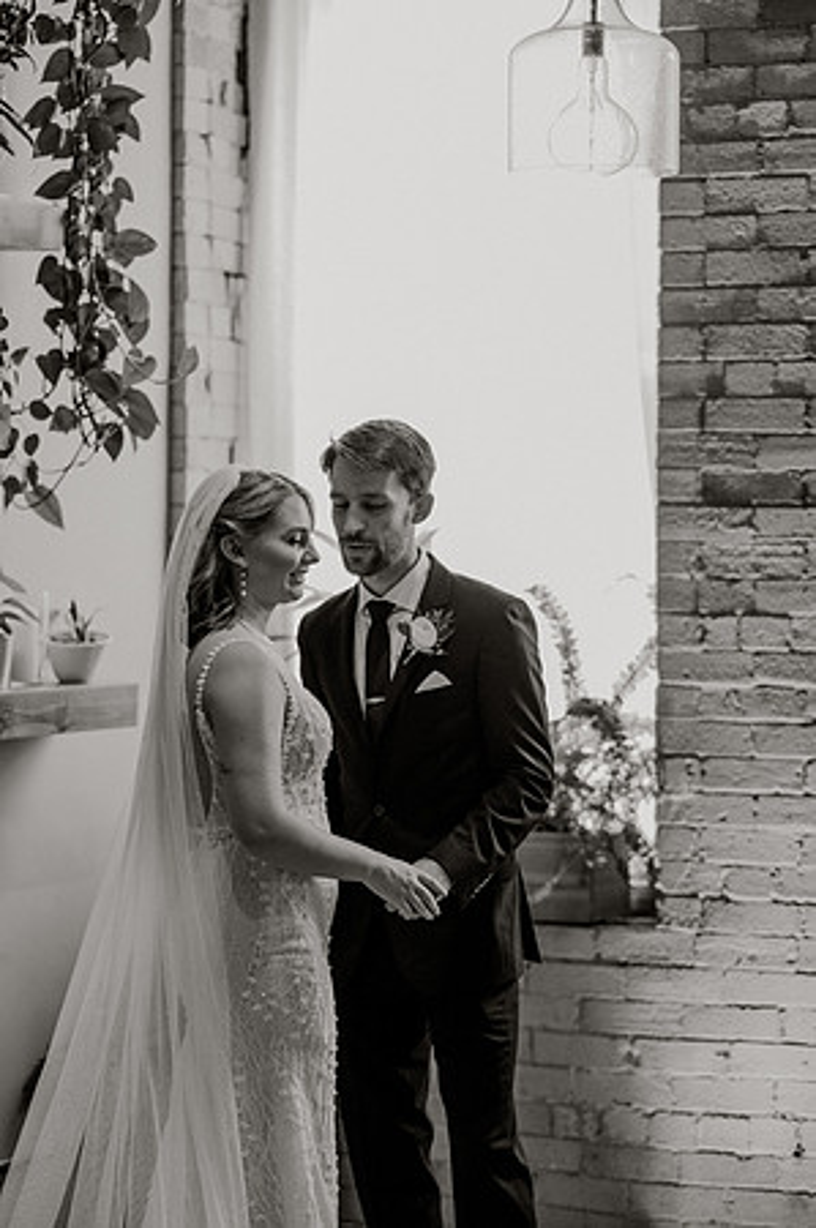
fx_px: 3578
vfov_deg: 19.5
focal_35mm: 105
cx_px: 408
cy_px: 614
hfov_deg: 13.0
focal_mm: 105
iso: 2500
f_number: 2.2
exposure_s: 1/800
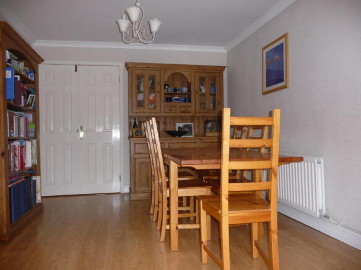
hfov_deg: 63.5
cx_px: 180
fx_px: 292
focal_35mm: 28
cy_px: 135
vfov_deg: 49.7
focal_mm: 4.7
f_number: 3.3
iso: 250
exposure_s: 1/30
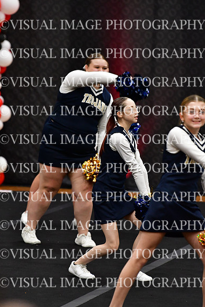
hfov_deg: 4.6
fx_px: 2579
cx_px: 102
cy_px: 154
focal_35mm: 302
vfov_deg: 6.8
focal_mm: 200
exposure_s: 1/500
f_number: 3.5
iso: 4000
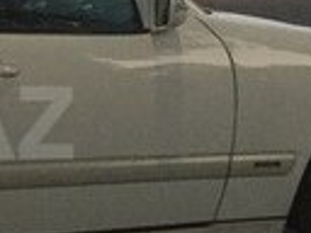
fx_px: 1339
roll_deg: -2.0
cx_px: -175
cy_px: 123
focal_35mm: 149
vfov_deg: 10.0
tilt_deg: -6.6
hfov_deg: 12.5
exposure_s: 1/17
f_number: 2.2
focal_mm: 4.15
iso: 250
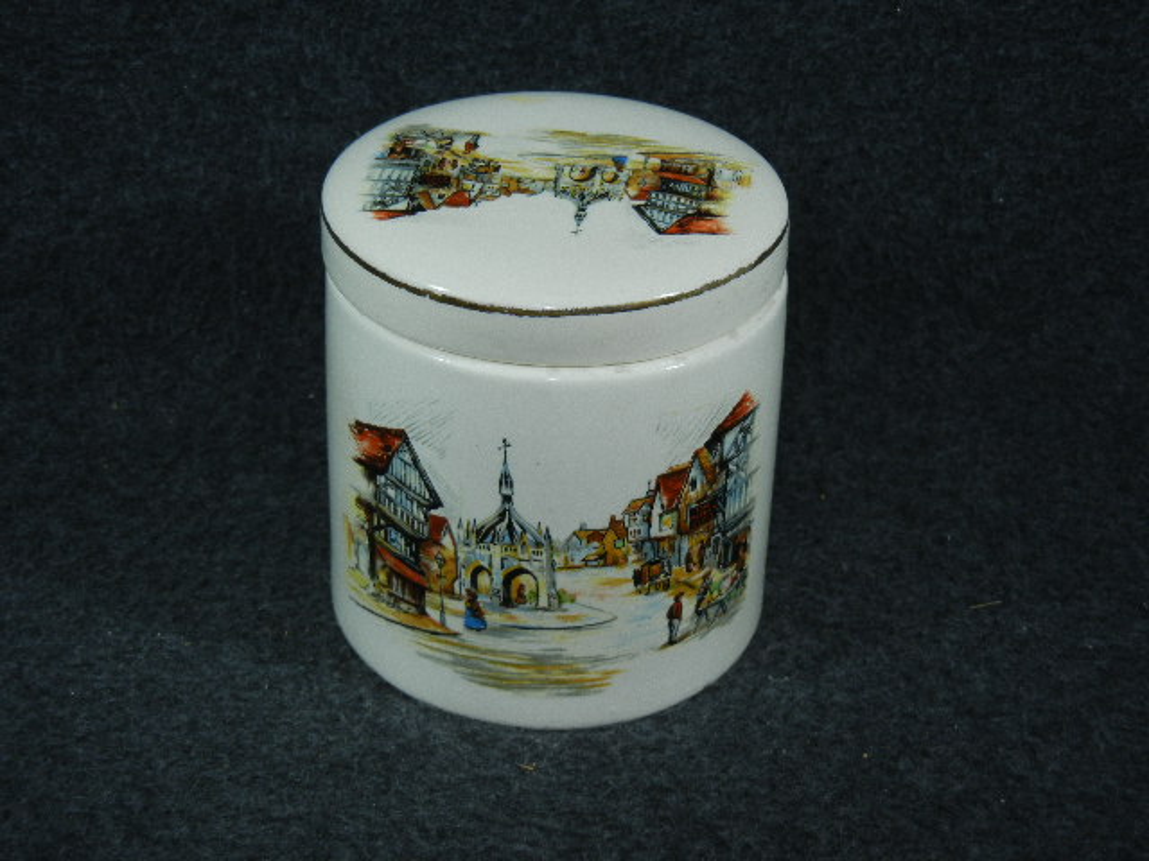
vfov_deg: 21.6
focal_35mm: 68
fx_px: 2257
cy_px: 430
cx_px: 574
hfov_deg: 28.6
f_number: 4.1
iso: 211
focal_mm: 12.2
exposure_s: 1/39.7
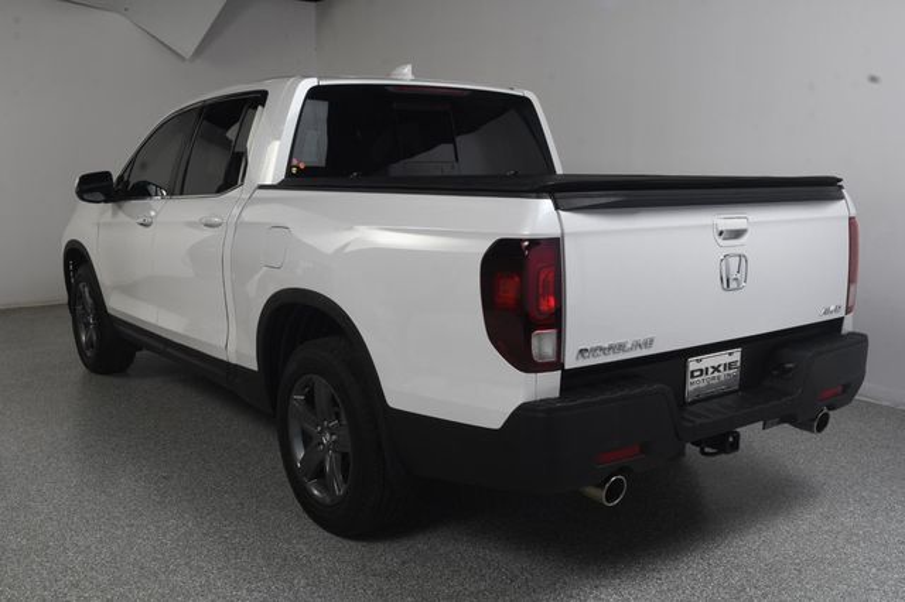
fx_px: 854
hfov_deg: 55.8
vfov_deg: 38.8
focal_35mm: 34
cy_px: 301
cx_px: 452
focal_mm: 23
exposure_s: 1/160
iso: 100
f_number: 13
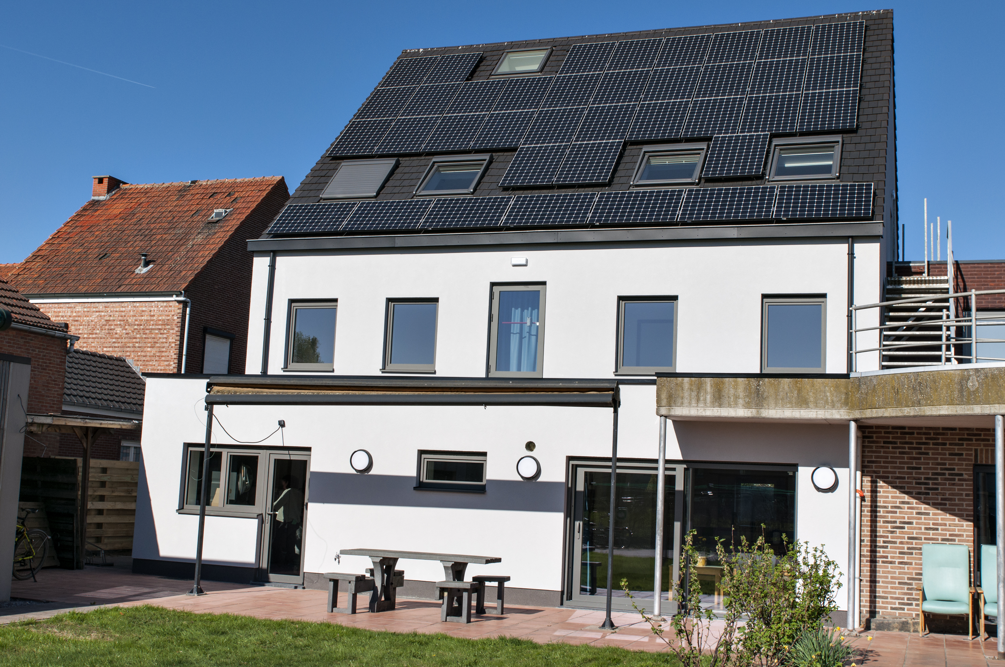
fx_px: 1255
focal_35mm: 45
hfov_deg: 43.7
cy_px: 334
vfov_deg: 29.8
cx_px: 502
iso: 200
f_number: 9
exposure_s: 1/640
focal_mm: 30
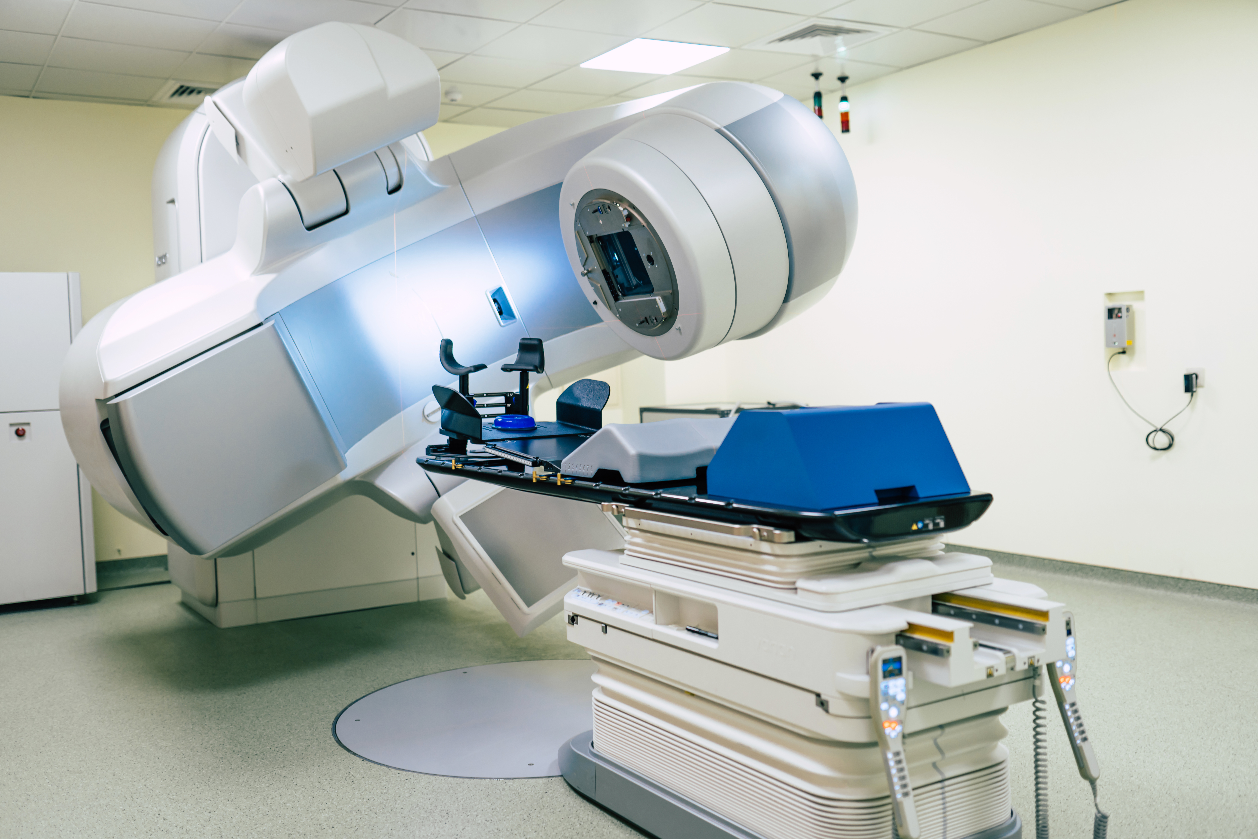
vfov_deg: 37.9
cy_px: 420
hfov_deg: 54.4
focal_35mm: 35
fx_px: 1223
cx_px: 629
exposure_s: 1/40
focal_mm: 35
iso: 160
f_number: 1.8
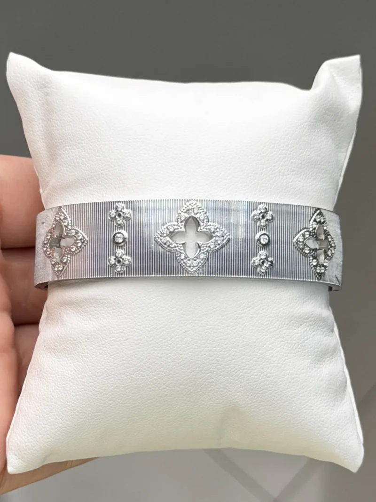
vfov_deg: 39.7
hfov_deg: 30.3
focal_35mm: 48
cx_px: 188
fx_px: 695
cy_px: 251
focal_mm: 6.76
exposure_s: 1/786
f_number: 1.78
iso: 80
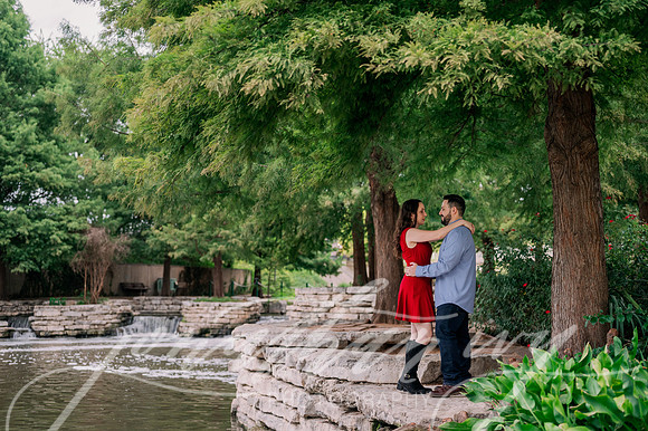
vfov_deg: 27.0
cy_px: 216
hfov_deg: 39.6
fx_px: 899
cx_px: 324
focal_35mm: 50
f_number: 2.5
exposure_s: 1/320
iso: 1250
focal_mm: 50
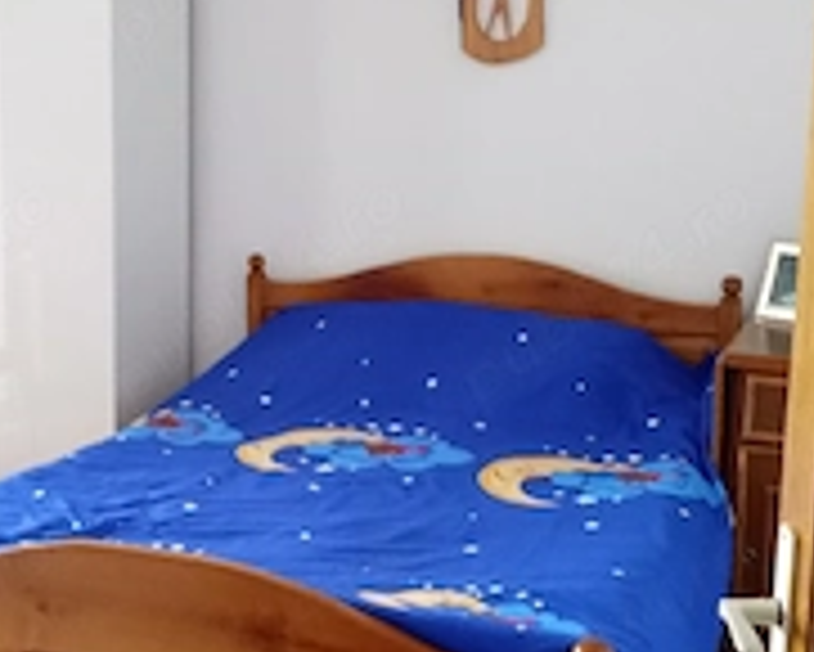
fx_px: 1302
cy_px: 348
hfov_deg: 34.7
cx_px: 346
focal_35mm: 54
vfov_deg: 28.1
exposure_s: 1/20
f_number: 1.8
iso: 877
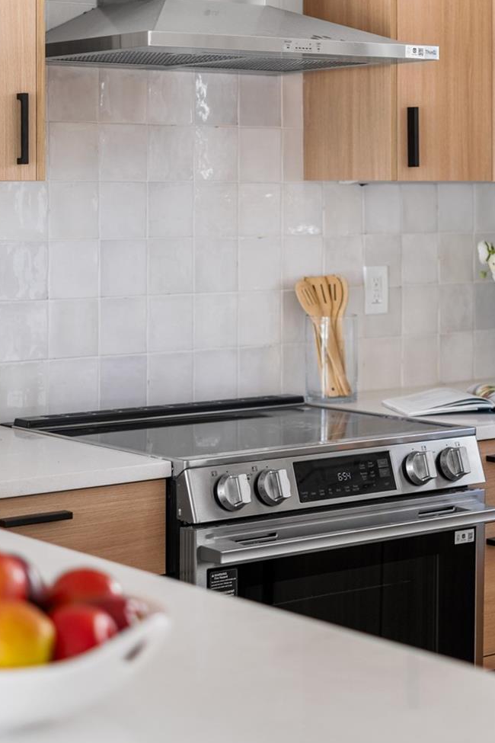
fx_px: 1691
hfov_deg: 16.6
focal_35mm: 82
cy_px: 380
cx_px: 305
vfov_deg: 24.8
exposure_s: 1/100
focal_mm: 50
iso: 500
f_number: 1.8
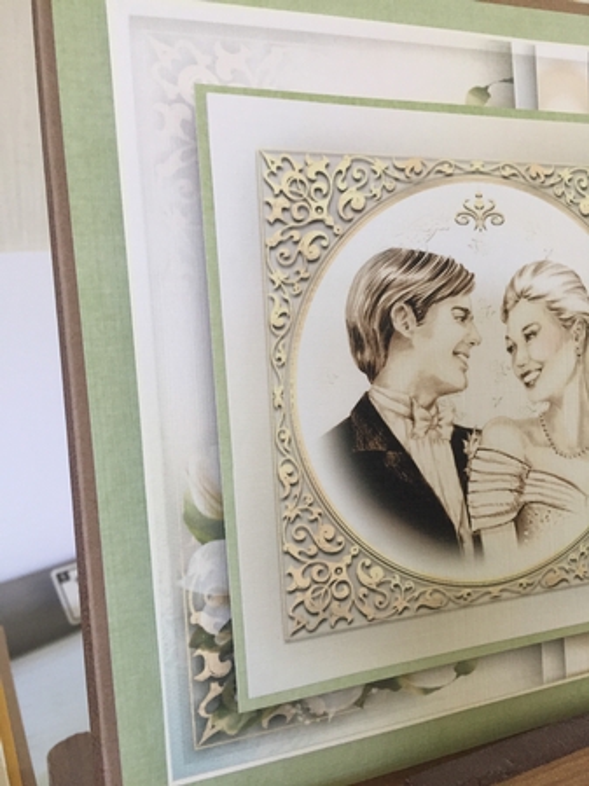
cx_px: 294
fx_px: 659
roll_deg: -2.1
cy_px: 393
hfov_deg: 48.2
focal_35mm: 29
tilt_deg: -14.8
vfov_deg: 61.7
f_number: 2.2
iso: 160
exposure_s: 1/33
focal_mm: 4.15
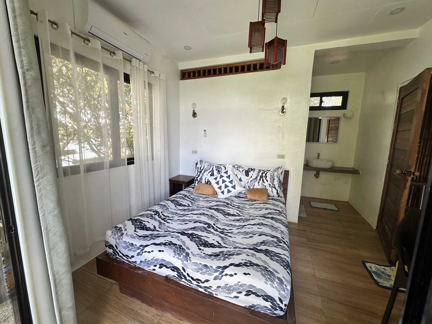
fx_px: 175
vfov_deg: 85.7
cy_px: 162
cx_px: 216
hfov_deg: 102.1
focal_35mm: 14
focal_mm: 2.22
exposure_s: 1/127
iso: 40
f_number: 2.2
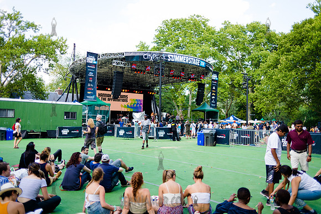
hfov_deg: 54.4
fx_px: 312
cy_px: 107
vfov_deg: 37.9
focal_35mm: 35
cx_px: 160
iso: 200
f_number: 2
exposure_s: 1/1600
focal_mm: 35
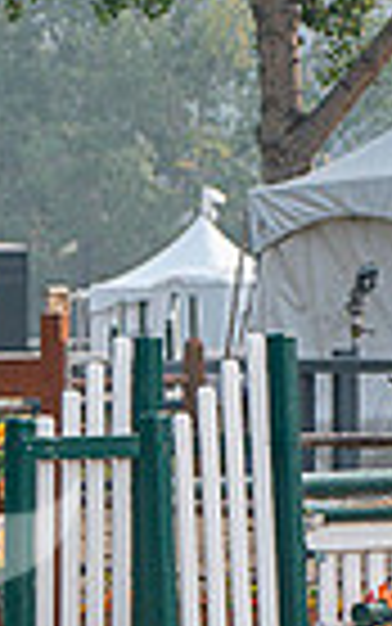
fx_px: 11594
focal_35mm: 679
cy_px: 633
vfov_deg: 3.1
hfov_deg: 1.9
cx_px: -888
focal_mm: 160
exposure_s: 1/1000
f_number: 5.6
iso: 500
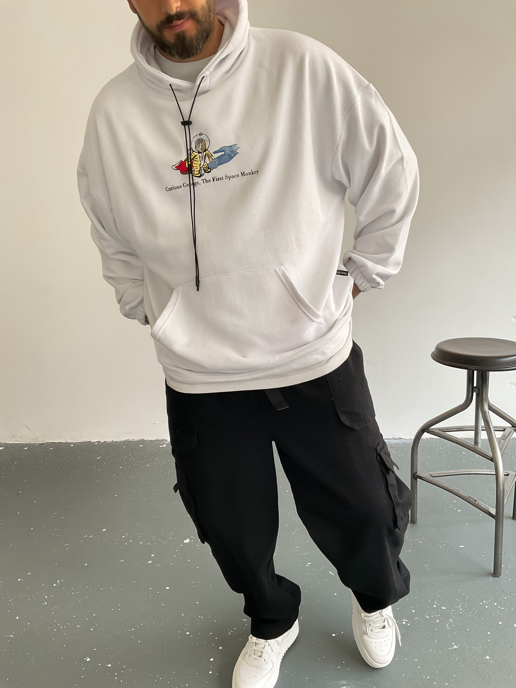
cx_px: 258
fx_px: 576
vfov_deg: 61.7
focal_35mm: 29
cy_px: 344
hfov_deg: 48.2
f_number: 1.8
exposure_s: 1/120
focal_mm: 3
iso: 64
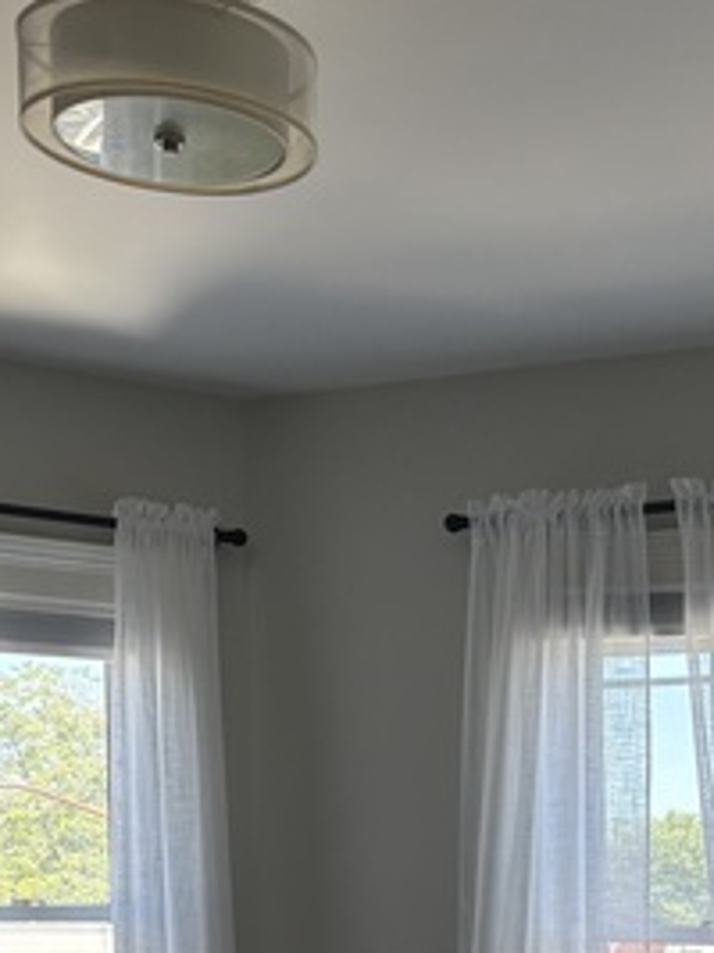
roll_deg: -1.4
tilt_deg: -7.5
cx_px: 618
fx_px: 1789
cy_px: 1137
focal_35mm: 65
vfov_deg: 26.6
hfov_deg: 22.1
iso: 125
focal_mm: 5.96
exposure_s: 1/224
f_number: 1.6
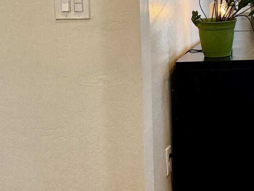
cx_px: 485
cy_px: -13
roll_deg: +0.0
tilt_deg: -4.5
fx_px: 836
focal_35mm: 114
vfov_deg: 12.8
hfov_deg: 14.7
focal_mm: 6.76
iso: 200
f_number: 1.78
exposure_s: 1/182
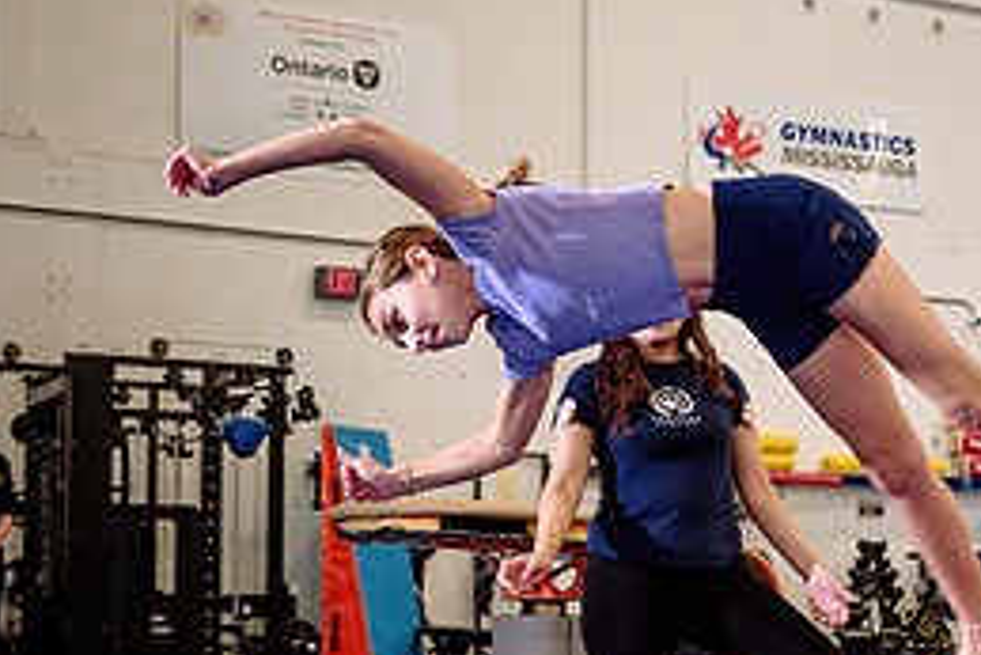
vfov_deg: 20.5
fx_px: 1799
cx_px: 511
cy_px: 468
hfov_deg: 30.5
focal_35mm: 66
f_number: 3.5
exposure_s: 1/400
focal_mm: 26
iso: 1600
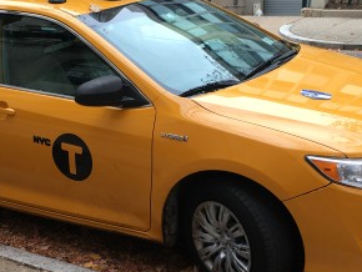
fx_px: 670
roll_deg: +2.6
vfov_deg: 22.8
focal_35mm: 64
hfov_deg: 30.1
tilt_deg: -19.1
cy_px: 187
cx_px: 130
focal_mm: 4.15
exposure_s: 1/126
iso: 25
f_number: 2.2
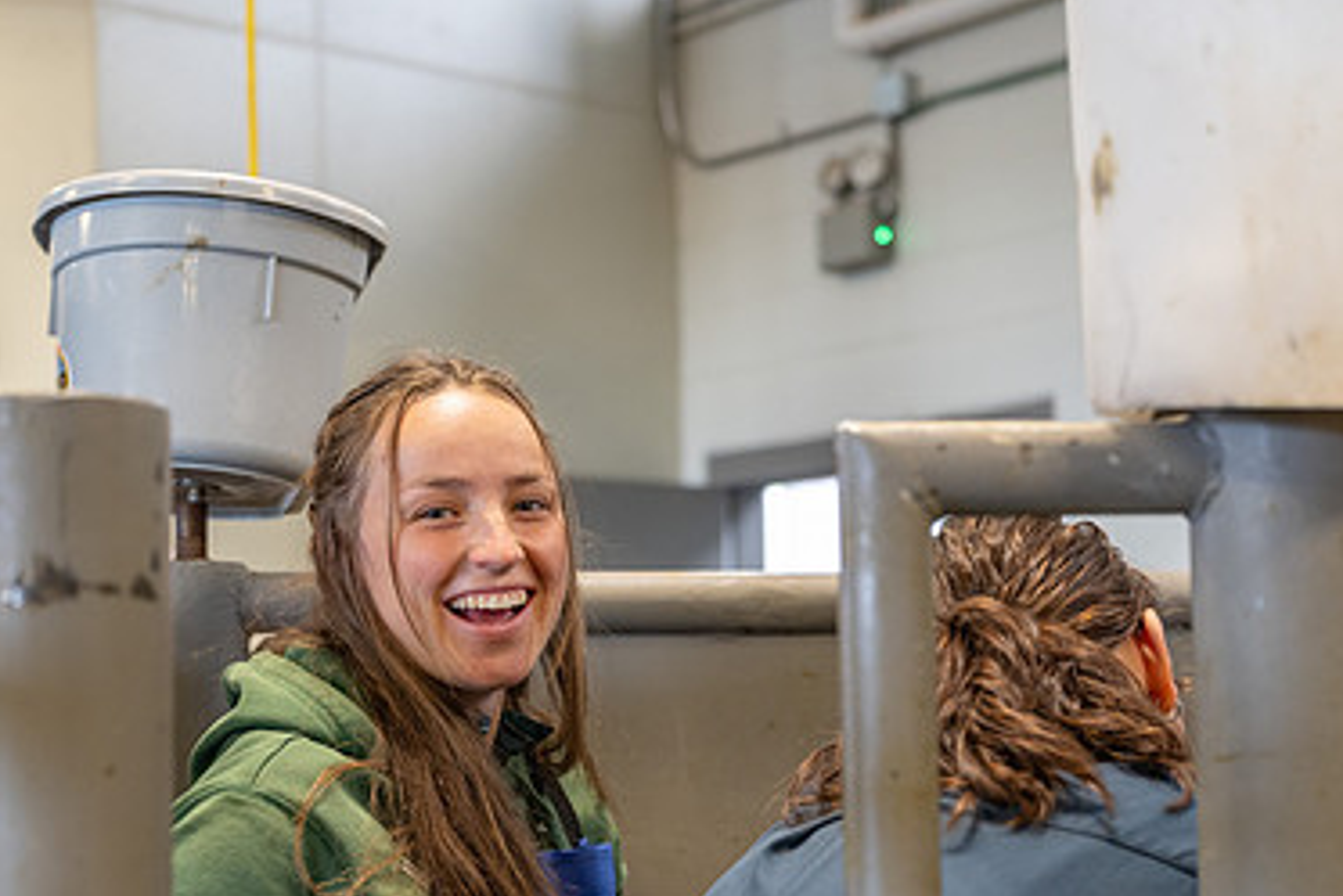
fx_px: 2276
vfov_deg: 22.2
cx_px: 637
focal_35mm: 61
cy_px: 624
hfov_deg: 32.9
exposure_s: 1/125
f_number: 2.8
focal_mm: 38
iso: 1000
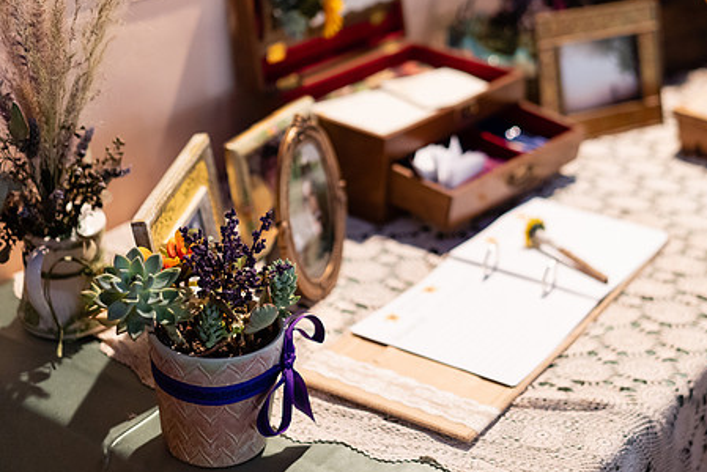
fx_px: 1395
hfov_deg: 28.4
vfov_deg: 19.2
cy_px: 183
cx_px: 419
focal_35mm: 71
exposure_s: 1/125
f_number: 2
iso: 1000
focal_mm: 55
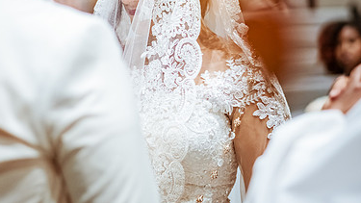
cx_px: 119
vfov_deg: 12.8
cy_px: 25
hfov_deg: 22.6
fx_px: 900
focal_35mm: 94
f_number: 1.4
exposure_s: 1/1600
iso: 1600
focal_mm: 58
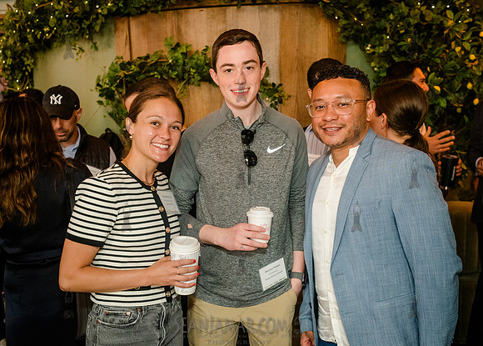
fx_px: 558
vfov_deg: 34.4
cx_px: 226
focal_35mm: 41
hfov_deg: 46.8
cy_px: 188
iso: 4000
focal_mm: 35
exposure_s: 1/200
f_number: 4.5
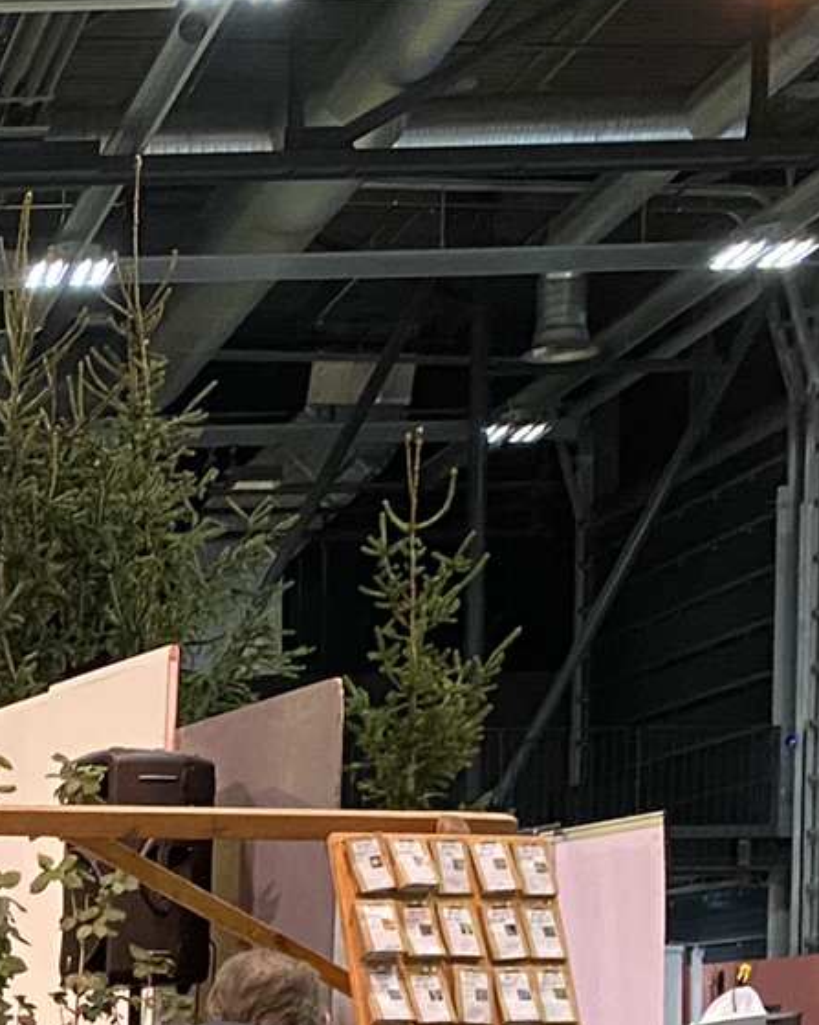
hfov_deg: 14.6
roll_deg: +0.0
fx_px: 2819
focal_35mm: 93
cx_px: -627
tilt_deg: -5.7
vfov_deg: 19.3
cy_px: 1271
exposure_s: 1/50
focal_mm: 4.25
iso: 500
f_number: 1.8
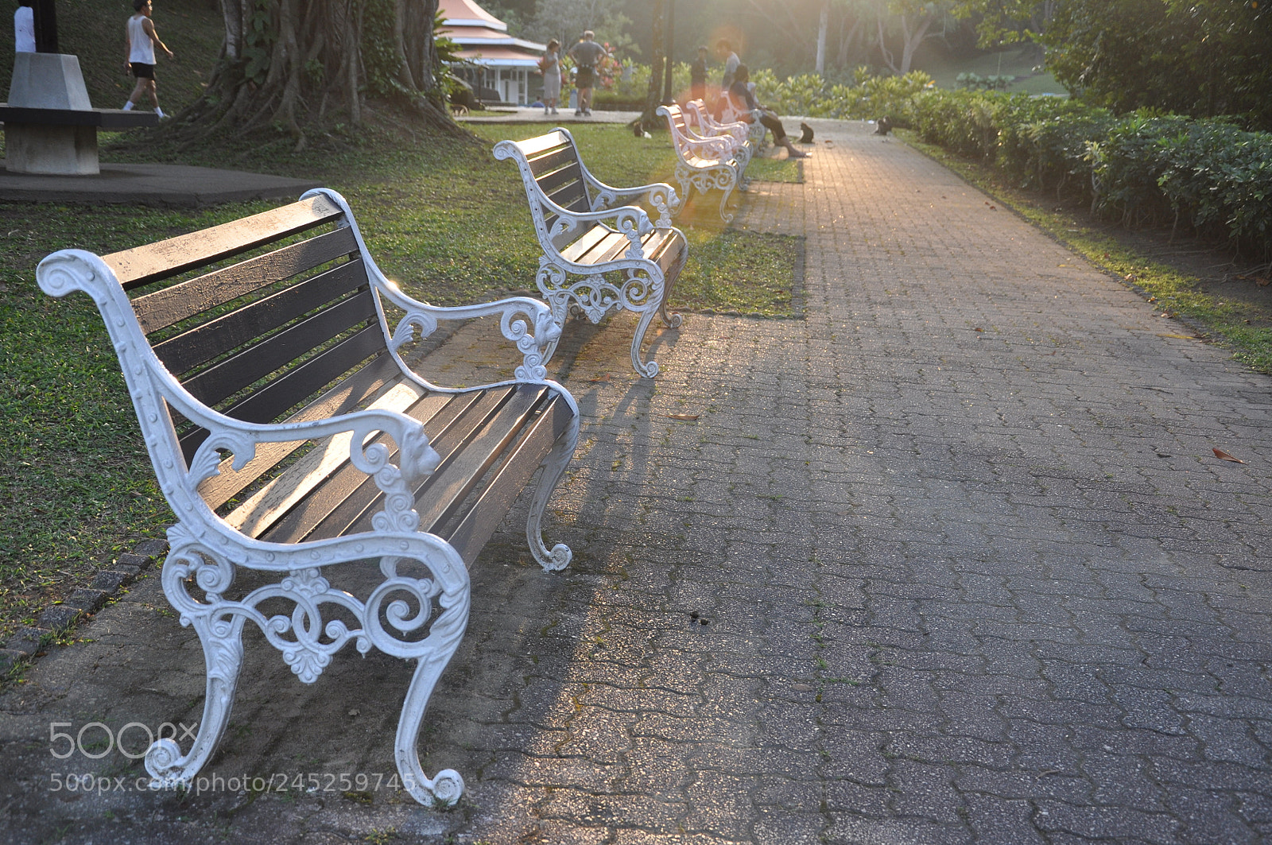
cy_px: 422
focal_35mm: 45
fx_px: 1588
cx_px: 636
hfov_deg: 43.6
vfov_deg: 29.8
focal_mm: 30
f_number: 5.6
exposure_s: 1/125
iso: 320
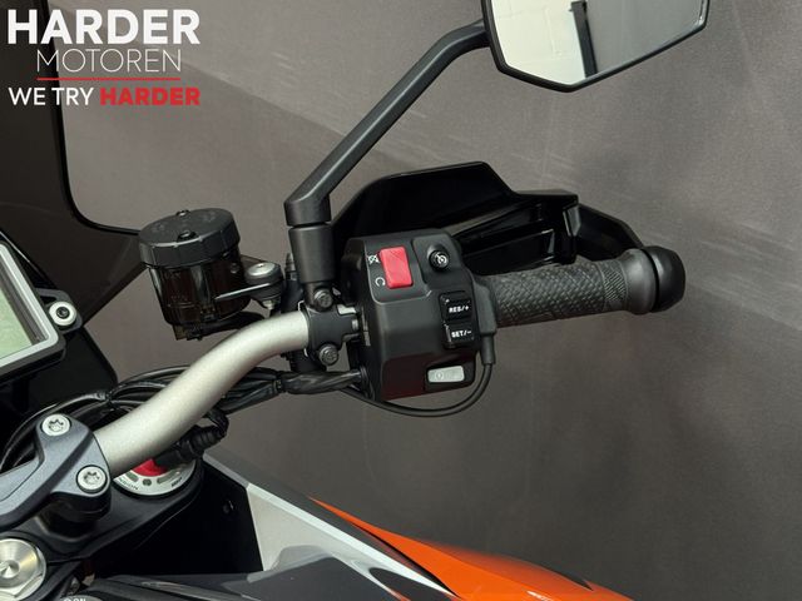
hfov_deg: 39.7
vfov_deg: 30.3
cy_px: 300
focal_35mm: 48
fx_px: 1112
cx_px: 401
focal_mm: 6.76
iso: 125
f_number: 1.78
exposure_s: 1/50
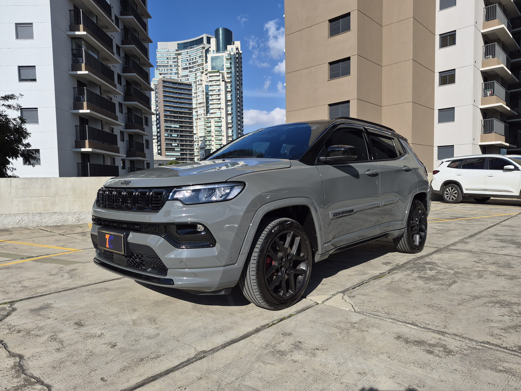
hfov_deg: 73.9
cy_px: 196
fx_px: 346
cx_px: 260
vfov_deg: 58.9
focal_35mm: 23
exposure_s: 1/6672
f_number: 1.8
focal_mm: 5.4
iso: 80
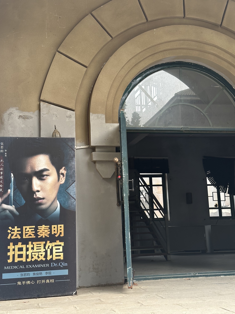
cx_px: 118
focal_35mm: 48
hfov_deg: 30.3
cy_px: 157
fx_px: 434
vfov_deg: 39.7
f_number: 1.78
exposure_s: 1/183
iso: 64
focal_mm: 6.86
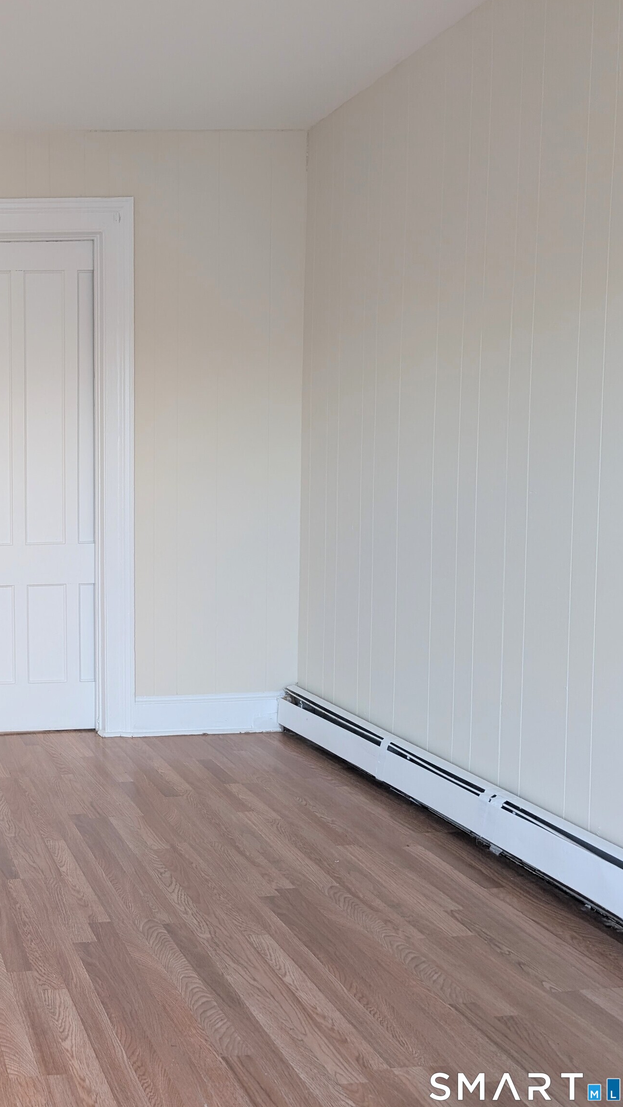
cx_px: -90
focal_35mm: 35
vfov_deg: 56.6
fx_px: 1028
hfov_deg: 29.7
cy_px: 555
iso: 184
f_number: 1.68
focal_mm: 6.9
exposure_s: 1/108
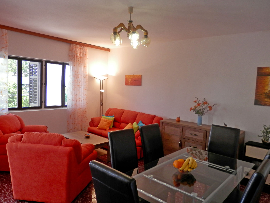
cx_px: 135
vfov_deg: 54.9
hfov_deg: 69.4
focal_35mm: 25
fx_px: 195
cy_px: 102
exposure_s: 1/40
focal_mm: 4.5
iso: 80
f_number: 3
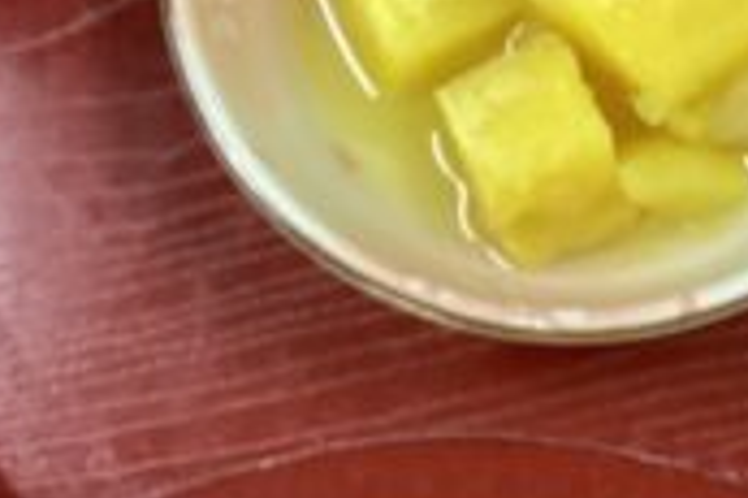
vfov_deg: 18.9
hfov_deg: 28.5
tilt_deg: -72.5
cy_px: 6
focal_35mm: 70
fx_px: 1453
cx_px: 551
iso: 160
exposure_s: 1/60
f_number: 2.4
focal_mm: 3.3
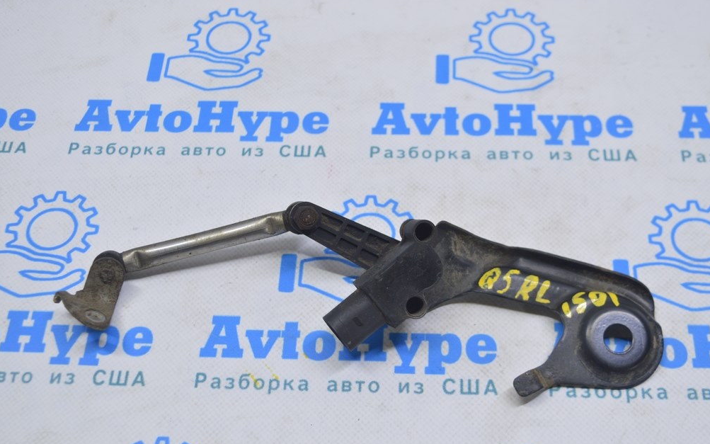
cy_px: 239
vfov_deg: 24.4
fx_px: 1026
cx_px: 350
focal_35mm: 53
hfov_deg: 38.2
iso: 400
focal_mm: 34
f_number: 5.6
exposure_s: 1/25
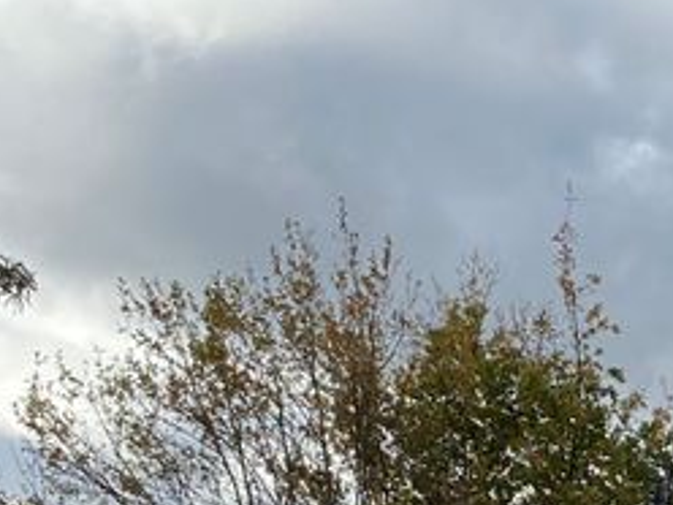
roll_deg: -1.0
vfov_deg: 10.6
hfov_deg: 13.4
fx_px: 2450
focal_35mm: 126
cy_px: 1064
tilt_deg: -5.4
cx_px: 1346
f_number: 1.8
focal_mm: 4.25
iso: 32
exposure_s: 1/1543
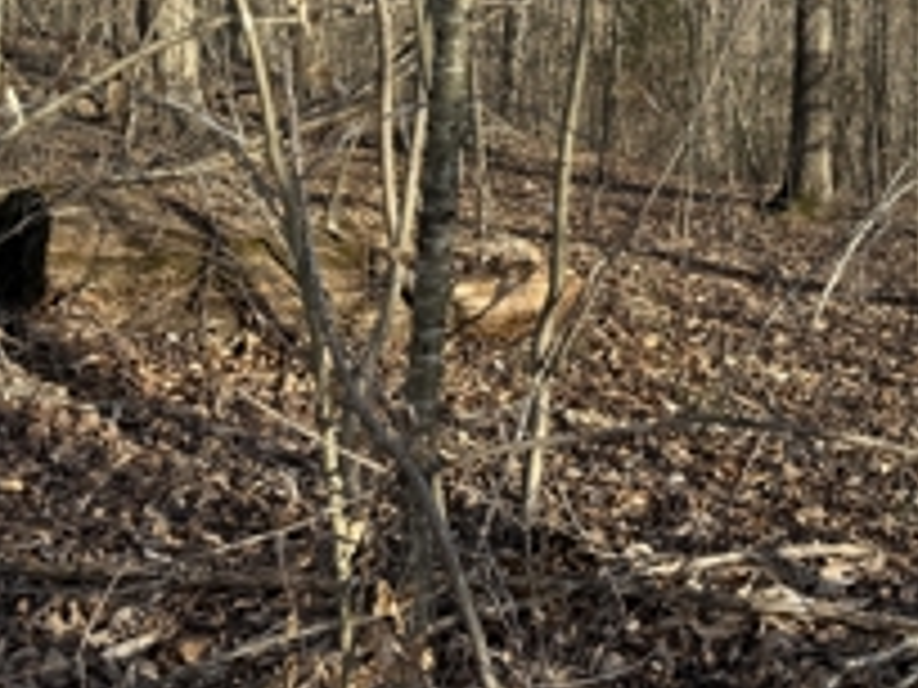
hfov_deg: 39.0
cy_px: 22
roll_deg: -0.5
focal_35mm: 47
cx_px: 720
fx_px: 1246
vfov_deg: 29.2
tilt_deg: -4.3
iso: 80
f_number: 1.78
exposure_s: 1/1271
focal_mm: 6.76
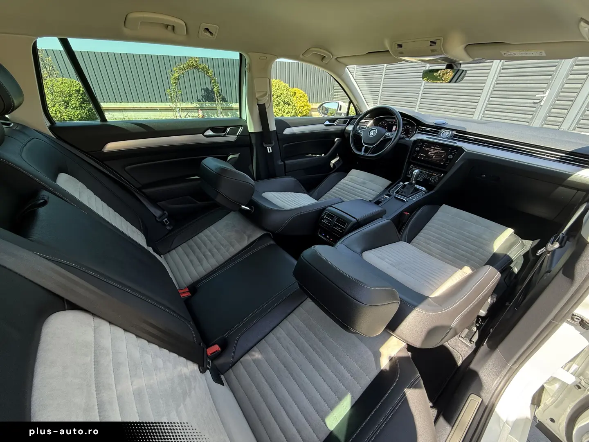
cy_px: 221
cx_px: 294
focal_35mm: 14
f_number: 2.2
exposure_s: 1/103
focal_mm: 2.22
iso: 50
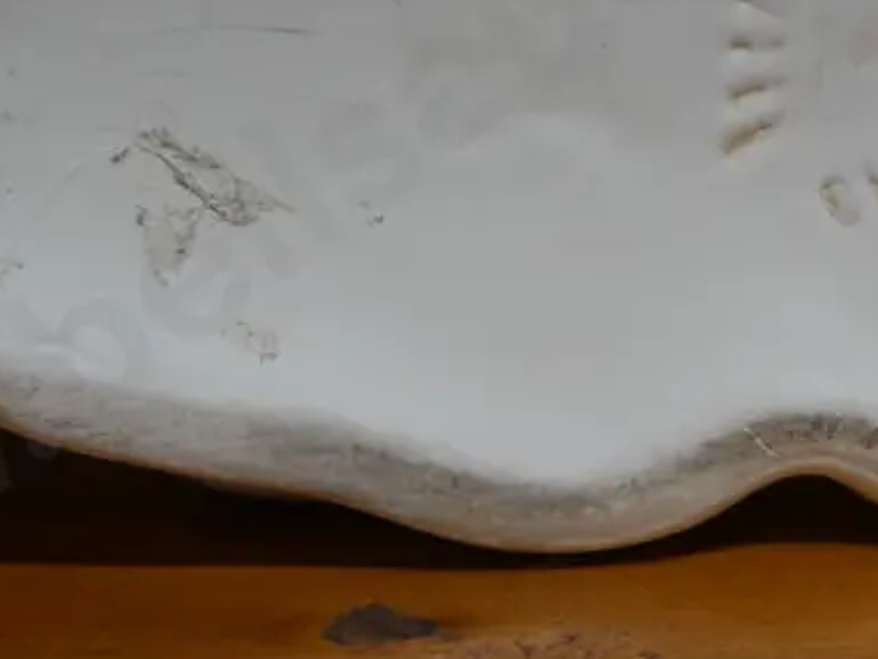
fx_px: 3273
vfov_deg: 11.4
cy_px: 7
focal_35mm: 129
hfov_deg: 15.3
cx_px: 560
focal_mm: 24
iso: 400
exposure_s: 1/60
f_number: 5.2
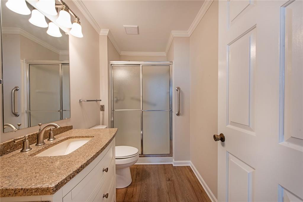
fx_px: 118
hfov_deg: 104.2
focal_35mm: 14
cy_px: 101
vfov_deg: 81.2
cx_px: 152
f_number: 11
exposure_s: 1/8
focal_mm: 14
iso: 400
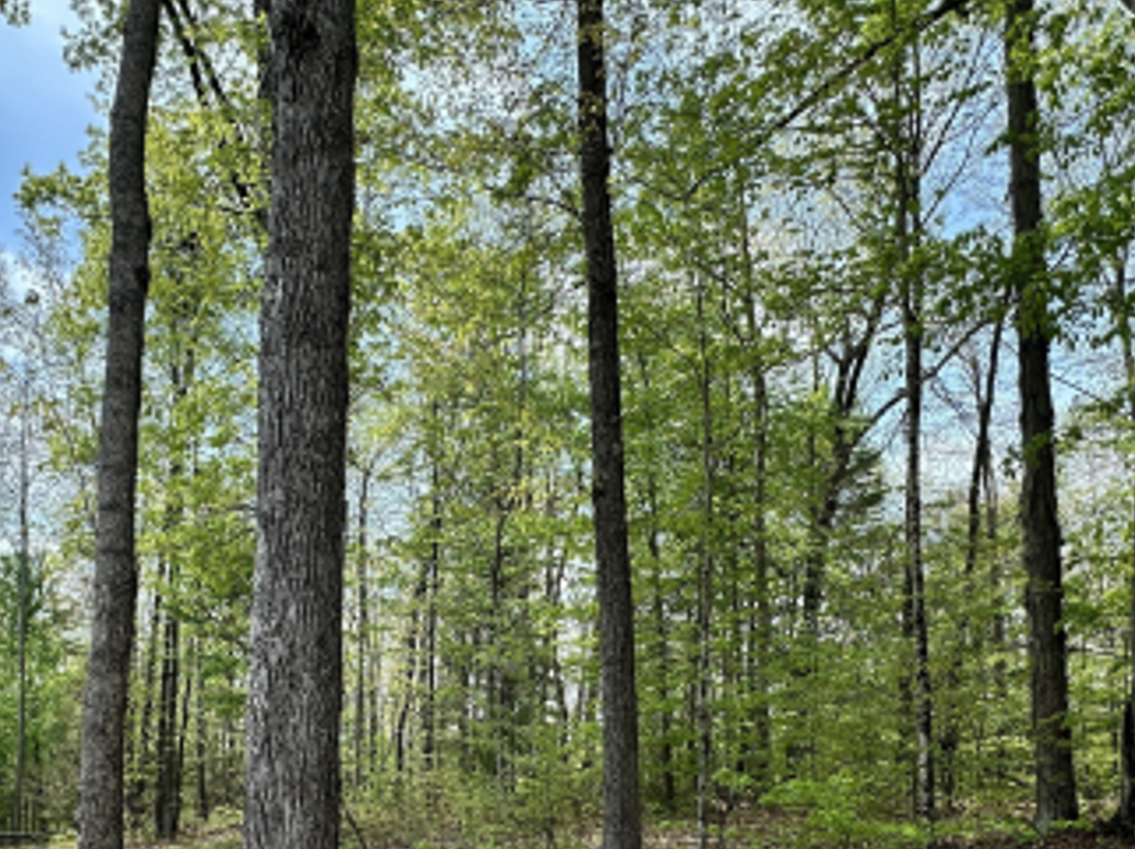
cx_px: 456
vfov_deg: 45.2
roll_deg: -2.7
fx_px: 950
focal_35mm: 29
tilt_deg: +6.6
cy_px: 705
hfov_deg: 61.2
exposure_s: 1/587
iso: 40
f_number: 2.2
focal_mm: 2.22
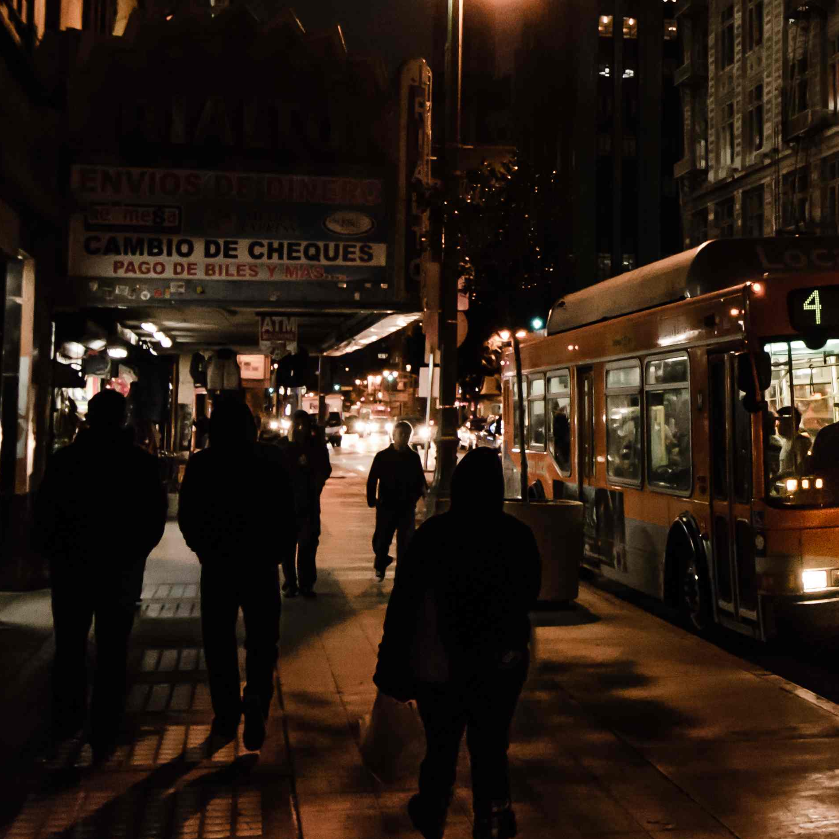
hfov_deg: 28.3
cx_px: 777
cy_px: 179
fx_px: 1590
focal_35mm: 58
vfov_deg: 29.0
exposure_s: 1/80
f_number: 4.2
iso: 1600
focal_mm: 18
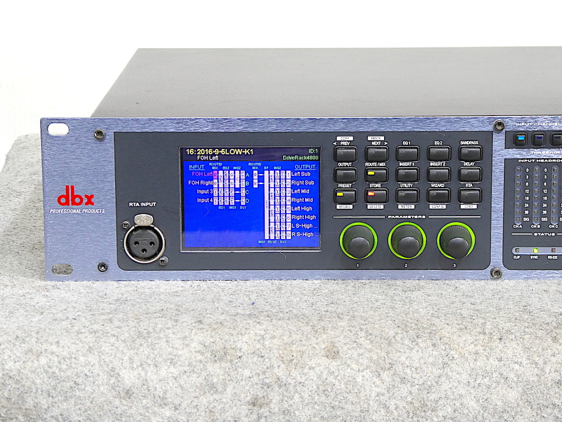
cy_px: 211
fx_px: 1721
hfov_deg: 18.5
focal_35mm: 106
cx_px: 281
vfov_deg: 14.0
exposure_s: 1/8
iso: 200
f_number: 5.1
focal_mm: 19
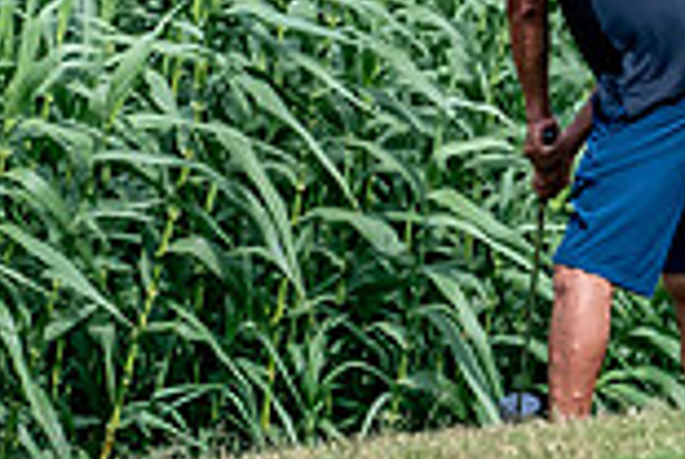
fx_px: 22419
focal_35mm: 1176
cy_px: -174
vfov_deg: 1.2
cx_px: 610
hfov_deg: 1.8
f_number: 5.6
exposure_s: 1/2000
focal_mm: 210
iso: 1000
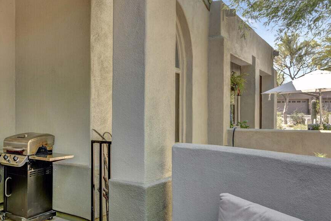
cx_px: 34
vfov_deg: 37.7
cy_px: 135
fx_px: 322
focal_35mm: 35
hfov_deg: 48.7
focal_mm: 19
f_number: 9
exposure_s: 1/80
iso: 320
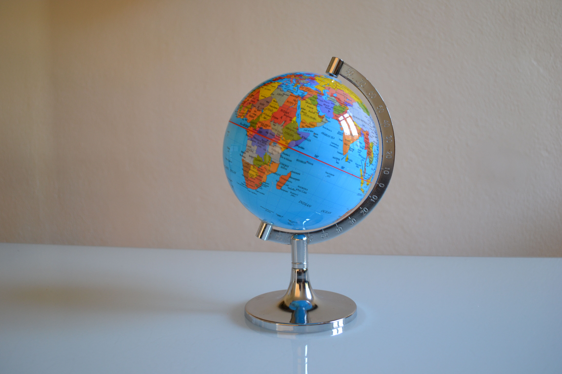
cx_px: 281
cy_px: 187
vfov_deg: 43.6
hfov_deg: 61.9
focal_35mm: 30
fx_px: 468
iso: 400
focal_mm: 20
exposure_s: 1/50
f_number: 3.8
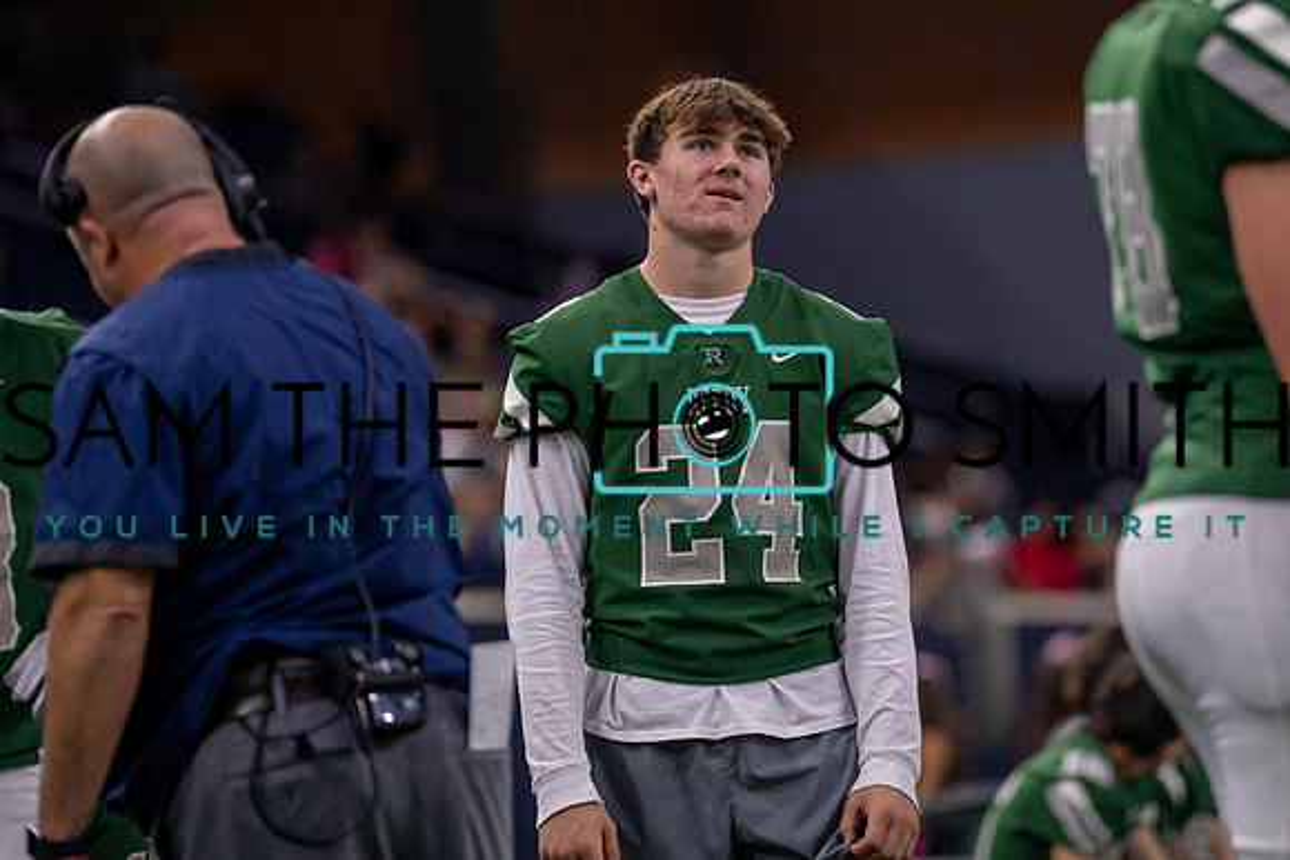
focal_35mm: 290
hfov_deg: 7.1
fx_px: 10403
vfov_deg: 4.7
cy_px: 365
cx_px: 726
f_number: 2.8
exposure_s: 1/1000
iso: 2000
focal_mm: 200
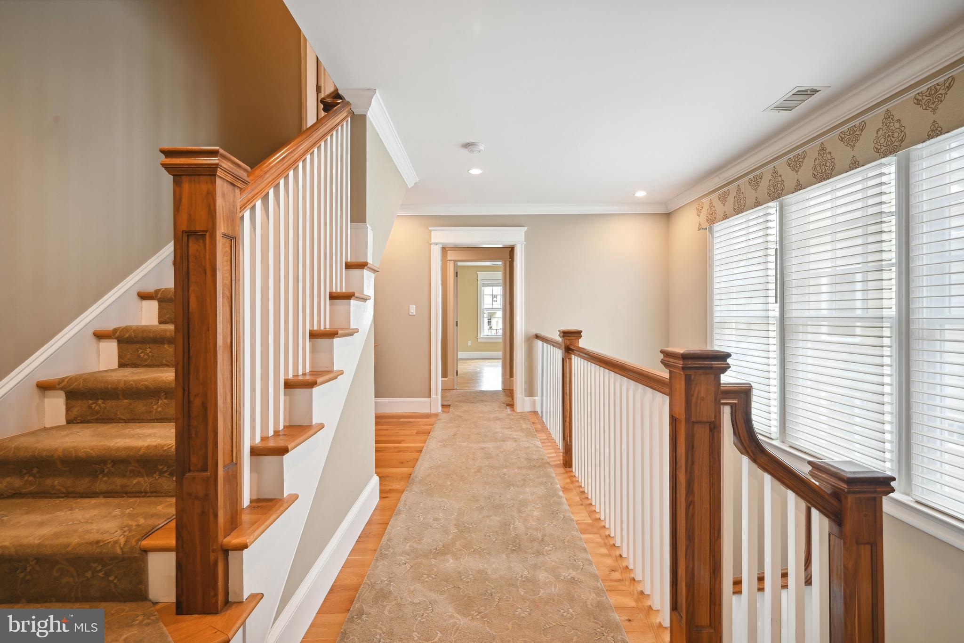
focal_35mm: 16
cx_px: 482
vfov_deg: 75.5
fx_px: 415
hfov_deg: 98.5
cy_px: 322
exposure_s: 1/8
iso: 200
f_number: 9
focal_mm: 15.5
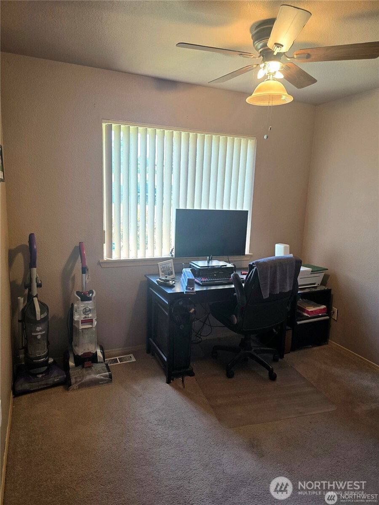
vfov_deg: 73.9
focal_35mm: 23
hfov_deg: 58.9
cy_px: 252
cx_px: 190
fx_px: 336
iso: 125
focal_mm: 6.3
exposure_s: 1/120
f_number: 1.7
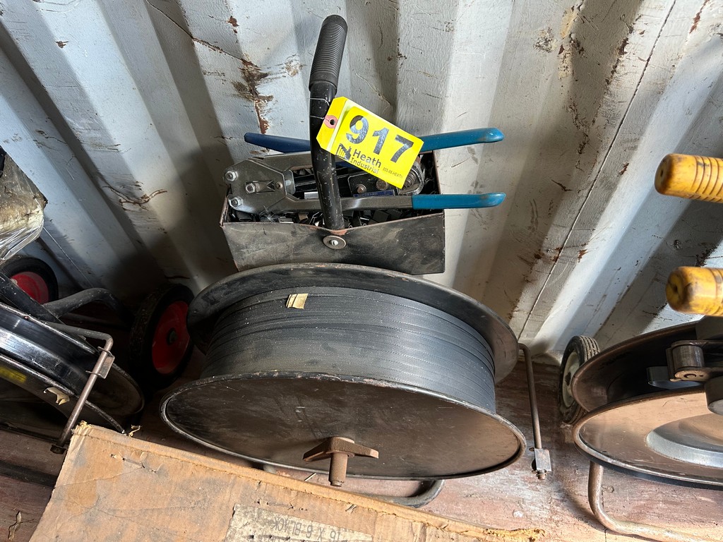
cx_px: 362
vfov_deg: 56.8
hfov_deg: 71.6
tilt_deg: -55.2
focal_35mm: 24
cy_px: 271
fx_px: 501
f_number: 1.78
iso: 200
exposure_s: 1/121
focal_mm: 6.86
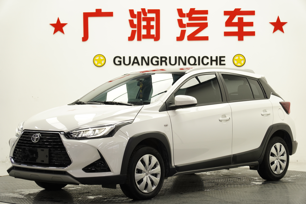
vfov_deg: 15.4
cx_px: 153
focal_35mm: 88
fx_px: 752
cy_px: 102
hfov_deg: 23.0
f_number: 2.8
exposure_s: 1/400
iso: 640
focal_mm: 59
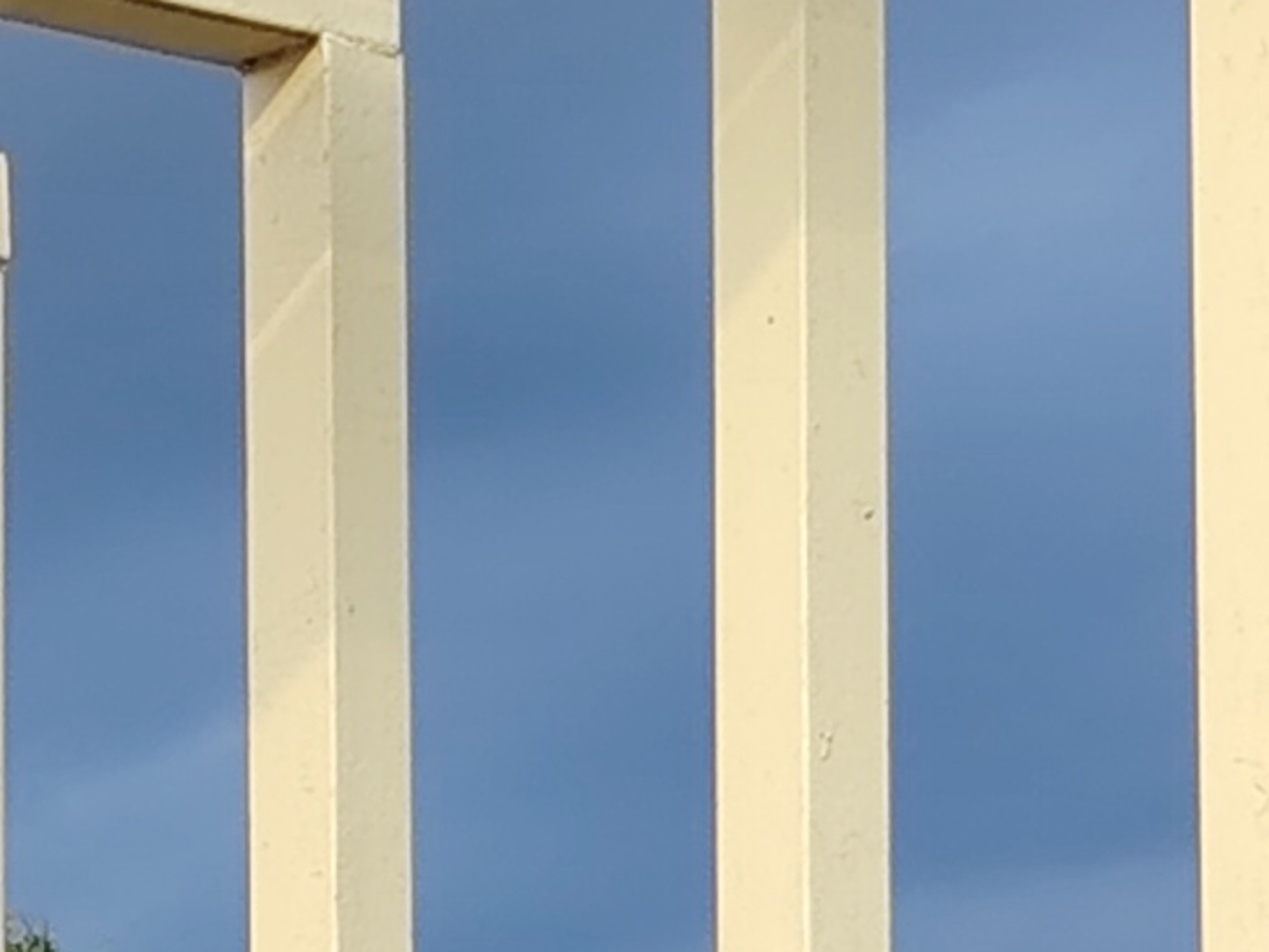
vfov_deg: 7.0
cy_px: 2197
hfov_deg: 9.3
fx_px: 7332
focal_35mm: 200
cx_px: -1262
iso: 100
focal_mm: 5.25
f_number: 1.75
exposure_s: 1/121
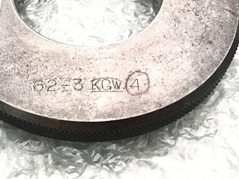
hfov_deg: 36.5
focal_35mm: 52
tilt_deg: -52.4
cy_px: 33
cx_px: 79
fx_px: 359
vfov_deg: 27.4
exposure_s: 1/20
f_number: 1.8
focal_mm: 3.99
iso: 32
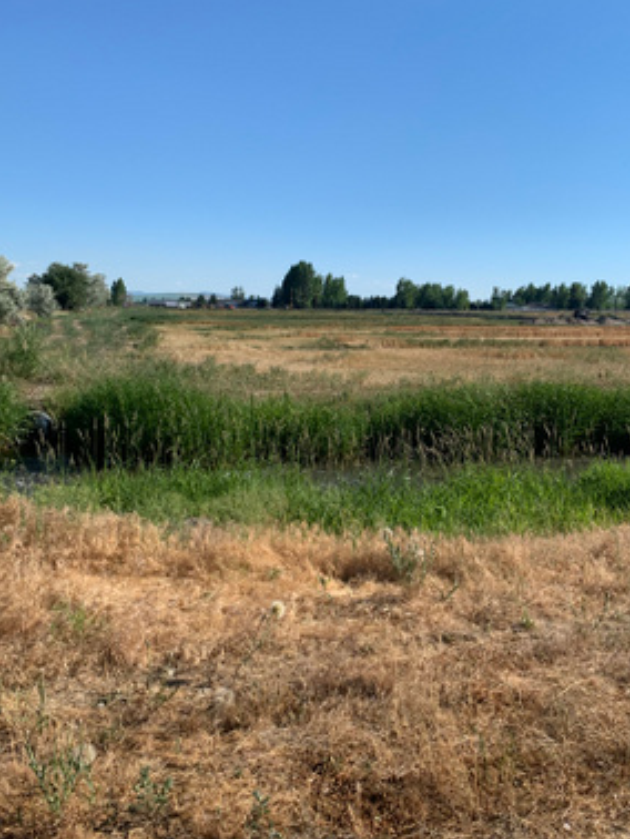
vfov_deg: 55.3
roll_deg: -0.8
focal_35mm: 33
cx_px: 362
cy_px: 402
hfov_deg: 42.9
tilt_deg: -6.2
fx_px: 800
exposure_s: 1/2364
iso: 25
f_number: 1.8
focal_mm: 4.25
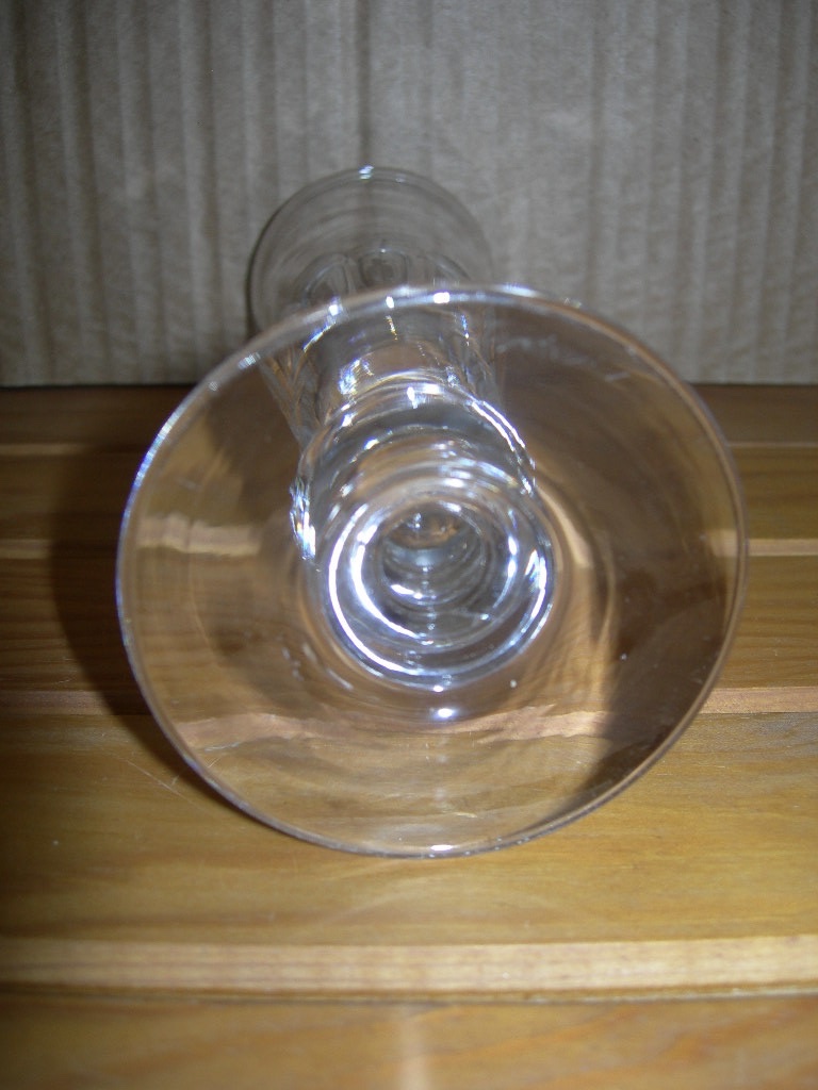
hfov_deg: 37.7
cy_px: 545
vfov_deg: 49.0
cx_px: 409
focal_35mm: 38
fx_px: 1197
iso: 50
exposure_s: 1/60.1
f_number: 2.8
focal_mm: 7.8
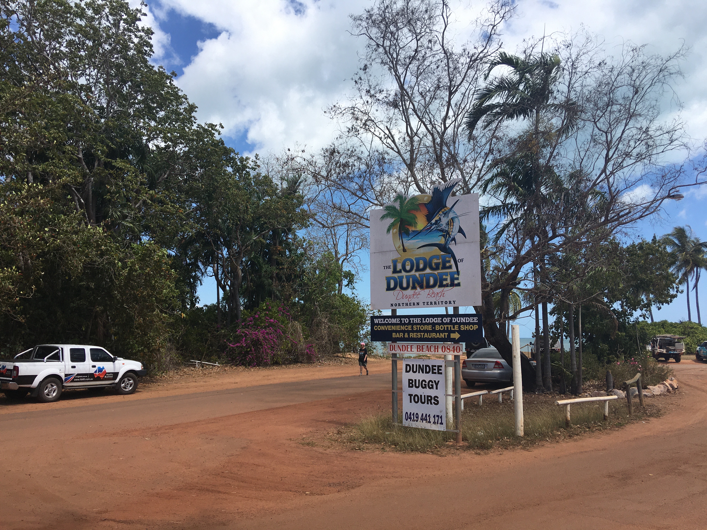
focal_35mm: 29
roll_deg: +0.3
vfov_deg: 48.2
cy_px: 265
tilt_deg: +7.7
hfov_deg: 61.7
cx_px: 354
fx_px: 592
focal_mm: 4.15
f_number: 2.2
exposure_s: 1/1923
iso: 25
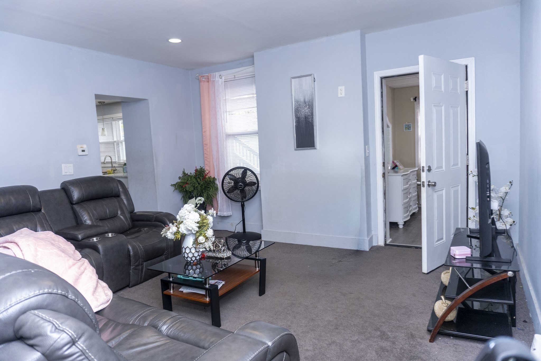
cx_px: 270
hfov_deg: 73.7
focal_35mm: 24
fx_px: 361
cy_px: 180
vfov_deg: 53.1
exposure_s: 1/125
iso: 800
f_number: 3.5
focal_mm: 16
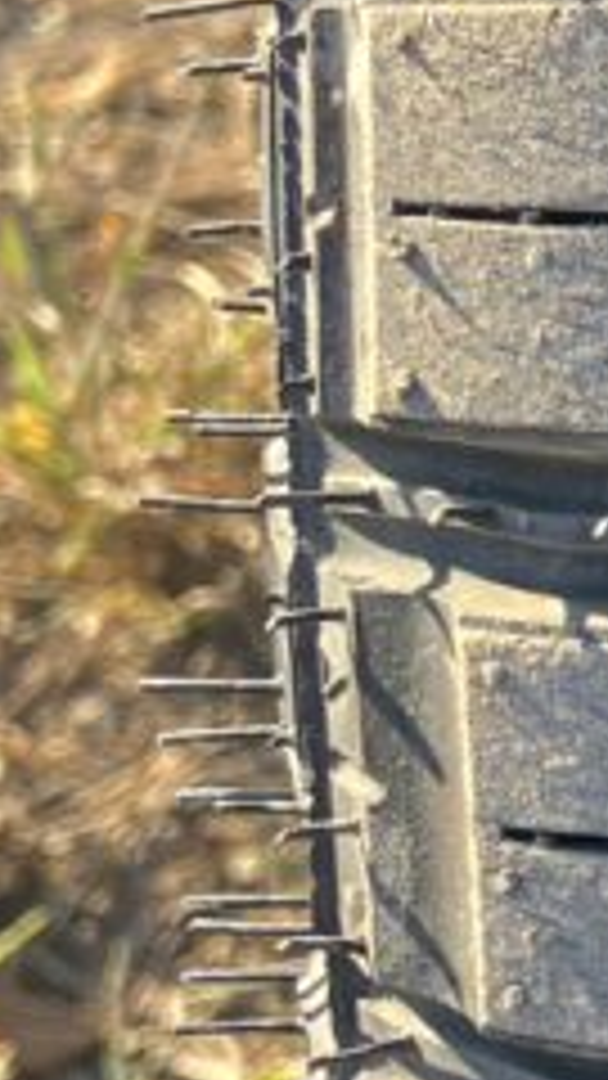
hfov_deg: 8.5
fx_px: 3726
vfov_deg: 16.5
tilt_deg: -50.4
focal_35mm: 130
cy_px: 504
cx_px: 1473
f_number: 1.8
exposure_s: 1/121
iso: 32
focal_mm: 3.99
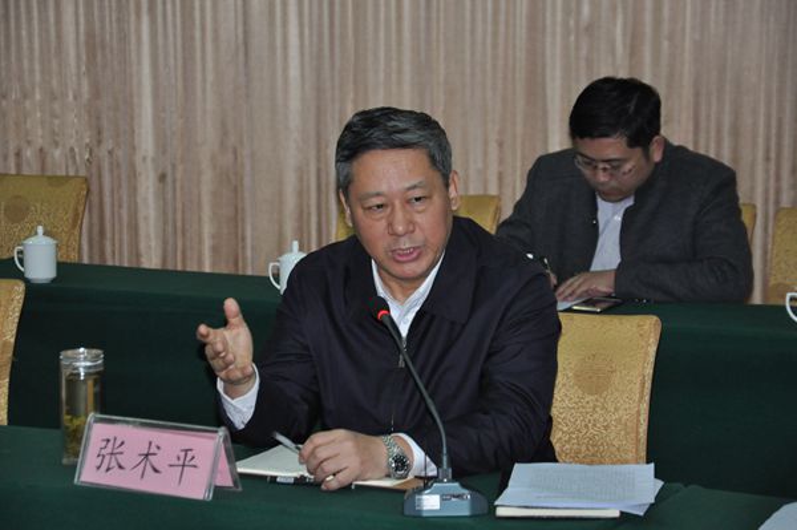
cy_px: 265
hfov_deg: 17.1
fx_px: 2654
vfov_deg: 11.4
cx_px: 398
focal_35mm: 120
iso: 1250
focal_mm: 80
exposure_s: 1/60
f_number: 5.3
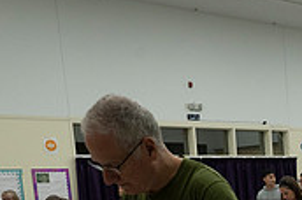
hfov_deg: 22.9
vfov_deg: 15.3
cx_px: 367
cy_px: 316
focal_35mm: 81
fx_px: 678
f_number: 6.3
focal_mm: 24
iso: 2800
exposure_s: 1/200
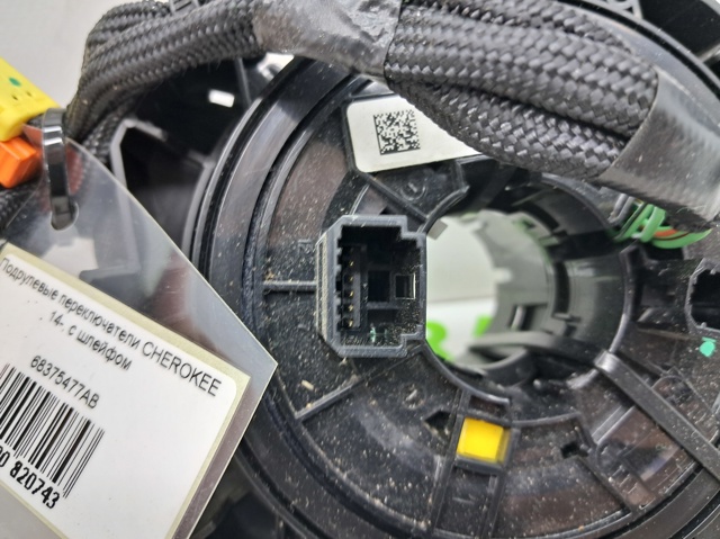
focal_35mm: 27
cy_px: 270
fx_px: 561
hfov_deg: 65.4
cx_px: 360
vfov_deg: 51.3
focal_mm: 4
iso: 64
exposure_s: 1/50
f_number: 1.8
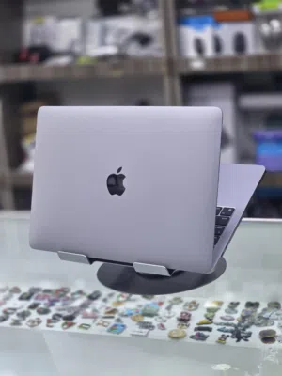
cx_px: 141
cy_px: 188
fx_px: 749
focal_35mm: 69
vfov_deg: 28.2
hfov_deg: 21.3
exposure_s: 1/100
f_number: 2.4
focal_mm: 7.9
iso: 125
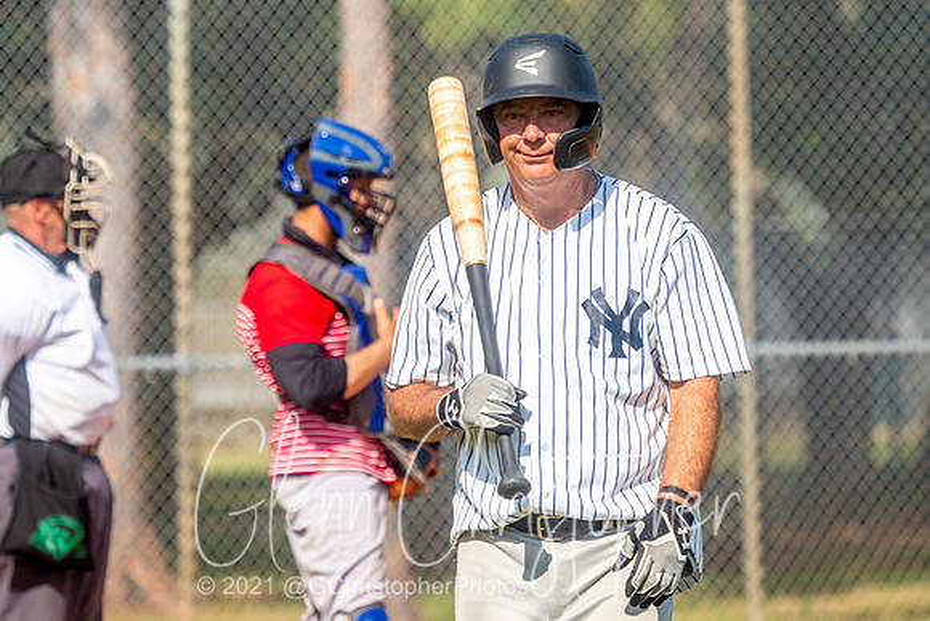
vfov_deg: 2.9
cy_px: 248
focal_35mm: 467
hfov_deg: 4.4
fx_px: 12072
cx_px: 434
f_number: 4.5
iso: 200
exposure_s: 1/1600
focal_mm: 210
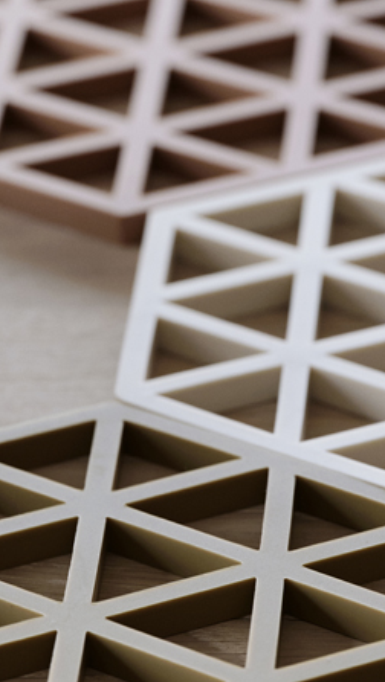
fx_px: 4294
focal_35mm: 237
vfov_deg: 9.1
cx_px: 98
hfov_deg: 5.1
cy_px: 348
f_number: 7.1
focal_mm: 120
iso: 800
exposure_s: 1/80
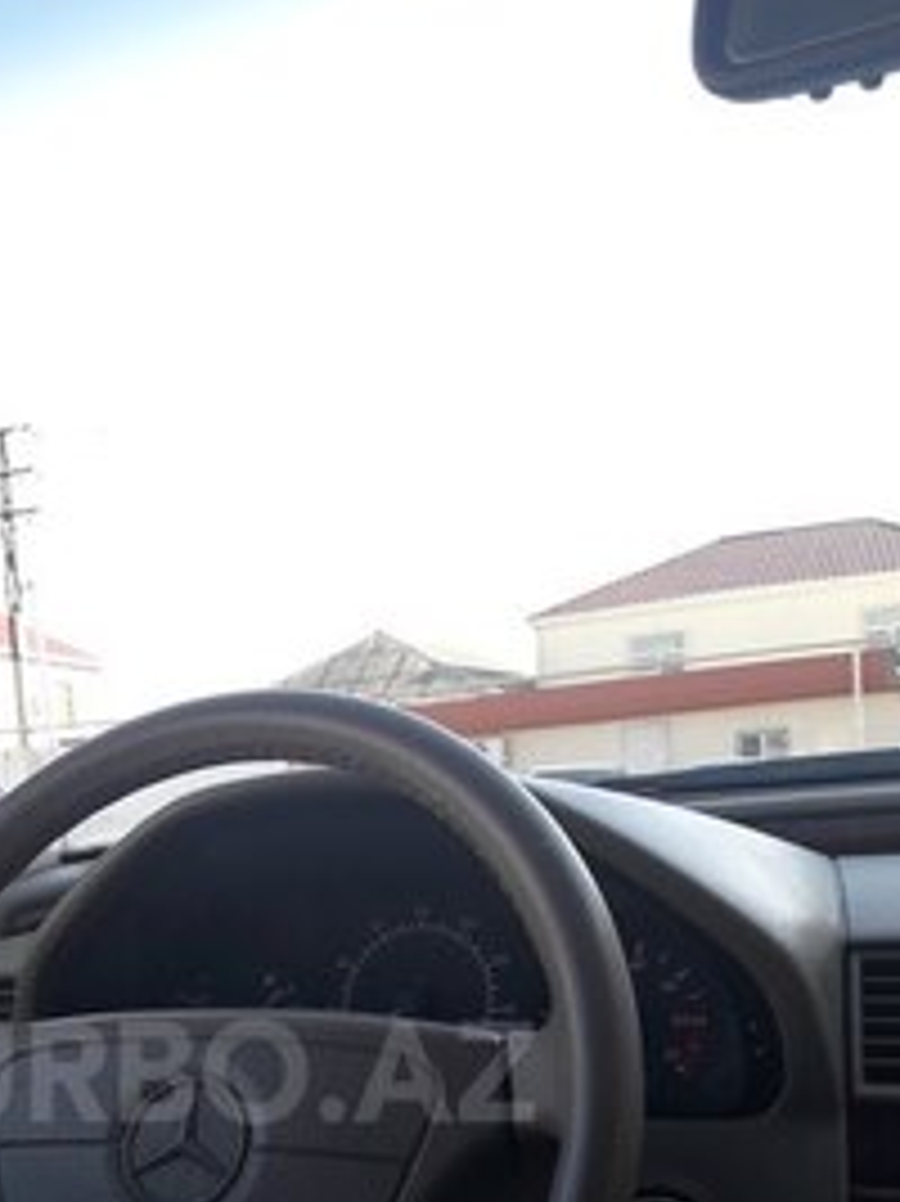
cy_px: 1071
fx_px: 1804
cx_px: 189
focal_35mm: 52
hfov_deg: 27.5
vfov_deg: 34.8
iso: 40
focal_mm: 3.7
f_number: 1.9
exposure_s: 1/234
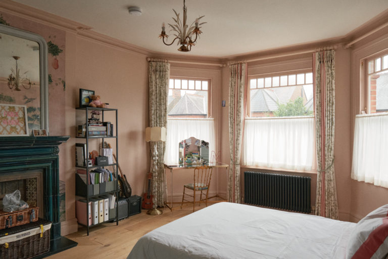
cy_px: 130
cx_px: 194
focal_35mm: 24
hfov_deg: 73.7
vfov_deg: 53.1
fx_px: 259
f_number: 5.6
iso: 1600
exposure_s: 1/320
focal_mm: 16
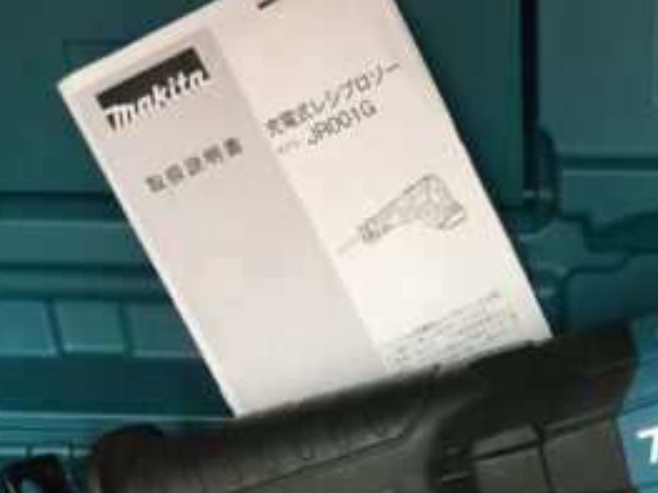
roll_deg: +0.8
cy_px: 428
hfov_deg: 34.3
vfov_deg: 26.7
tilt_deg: -42.0
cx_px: 583
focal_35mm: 53
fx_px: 1007
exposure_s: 1/30
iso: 64
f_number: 2.2
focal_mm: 4.15
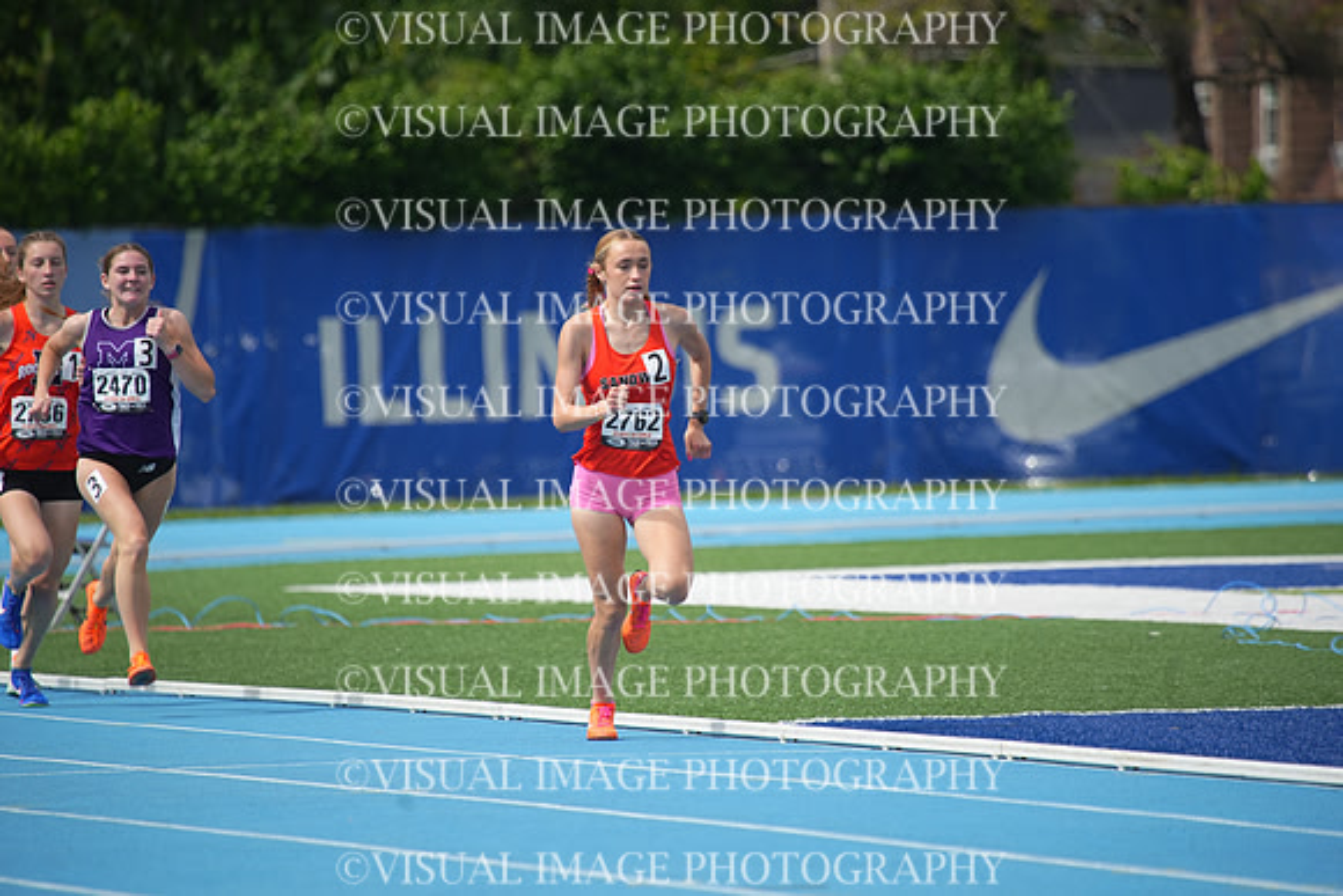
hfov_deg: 5.2
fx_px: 14925
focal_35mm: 400
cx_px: 672
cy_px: 448
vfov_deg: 3.4
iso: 320
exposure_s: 1/1250
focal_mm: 400
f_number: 5.6
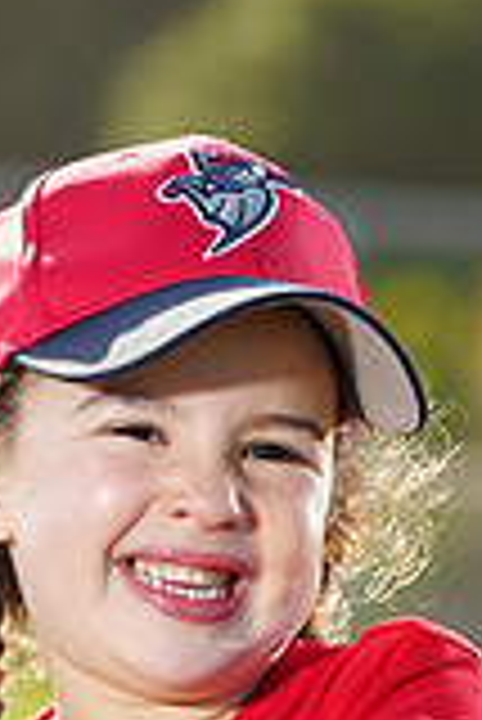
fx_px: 10901
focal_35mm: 544
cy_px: 846
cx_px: 331
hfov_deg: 2.5
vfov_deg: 3.8
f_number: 5
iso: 100
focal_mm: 150
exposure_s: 1/250
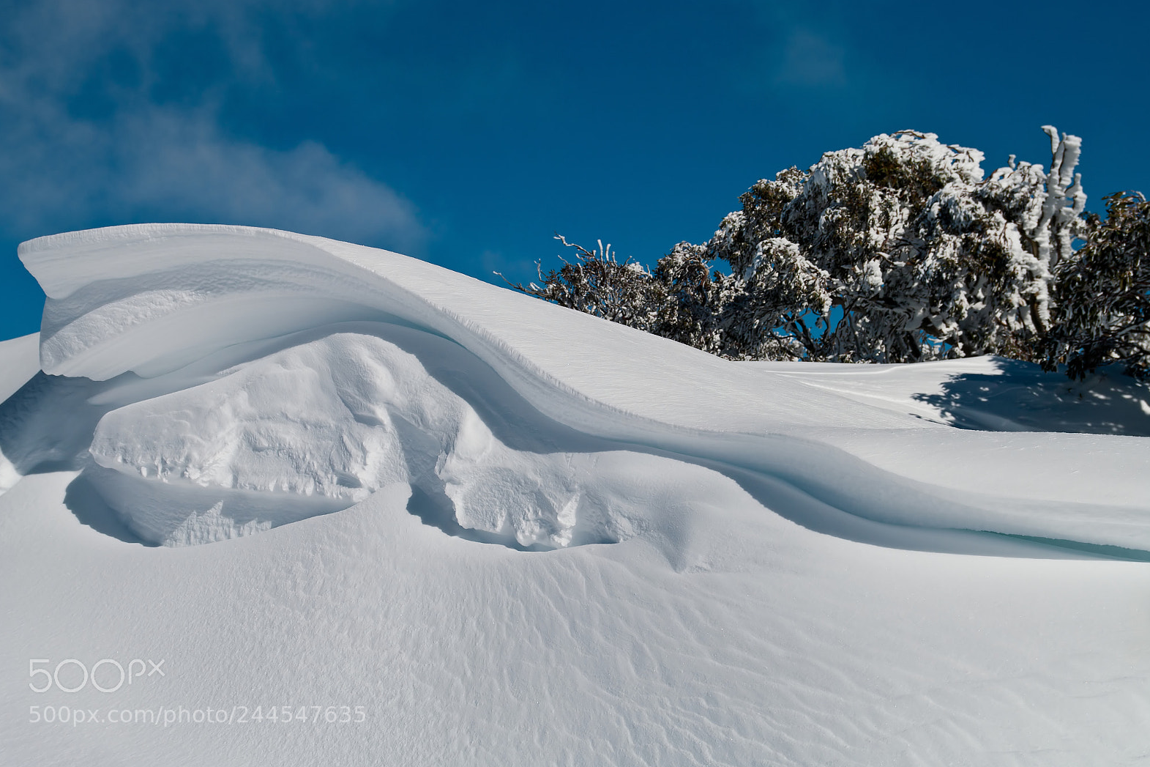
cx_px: 569
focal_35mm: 58
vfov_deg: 23.4
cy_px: 383
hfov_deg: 34.5
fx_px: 1852
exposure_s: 1/4000
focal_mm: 38
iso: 100
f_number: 5.6
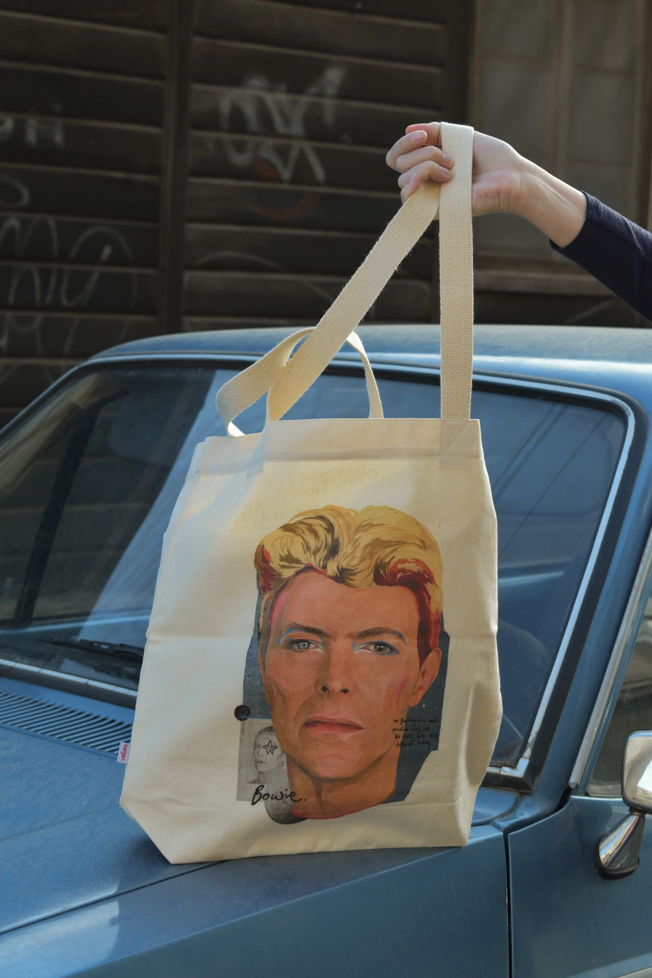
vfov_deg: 24.6
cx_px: 326
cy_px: 489
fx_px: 2241
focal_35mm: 82
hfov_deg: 16.6
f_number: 7.1
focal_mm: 55
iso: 400
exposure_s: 1/200
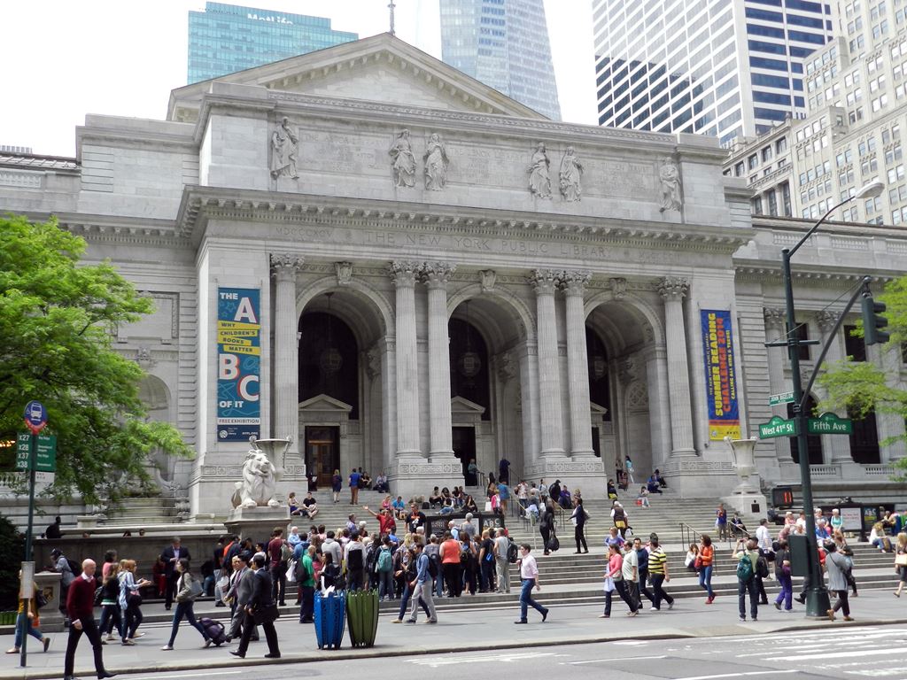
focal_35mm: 38
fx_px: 996
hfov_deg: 49.0
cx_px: 454
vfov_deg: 37.7
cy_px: 340
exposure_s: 1/400
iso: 160
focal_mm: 6.7
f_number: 4
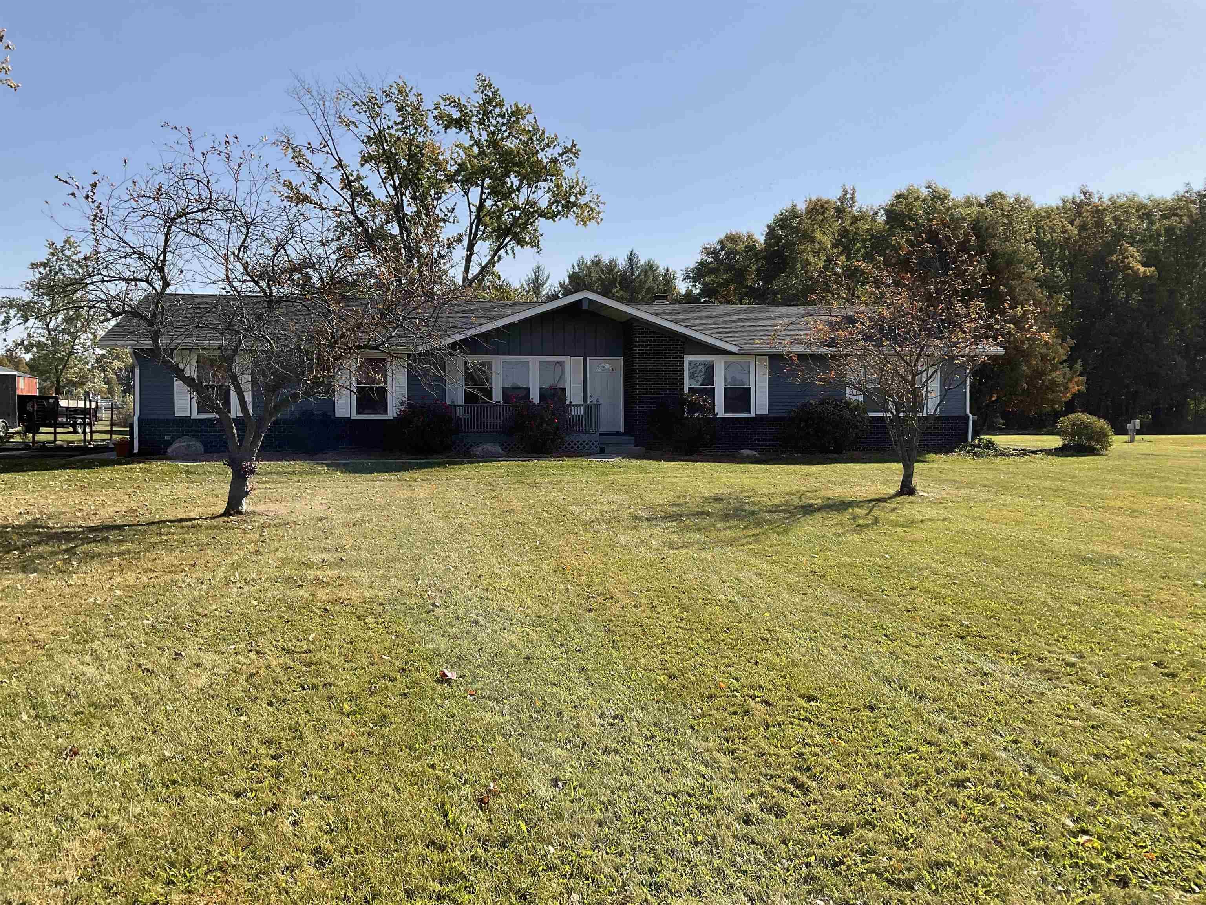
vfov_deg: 48.2
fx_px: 1010
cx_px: 603
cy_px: 452
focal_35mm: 29
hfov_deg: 61.7
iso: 16
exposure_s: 1/1848
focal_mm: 3
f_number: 1.8
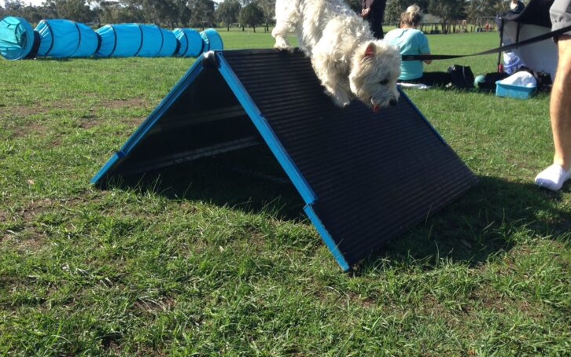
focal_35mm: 37
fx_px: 576
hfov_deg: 52.7
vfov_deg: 34.4
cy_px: 159
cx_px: 289
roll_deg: +0.5
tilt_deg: -15.3
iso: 50
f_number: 2.4
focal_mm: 4.12
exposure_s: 1/797
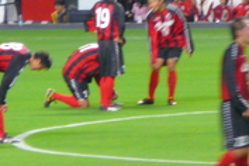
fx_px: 5982
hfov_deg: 2.4
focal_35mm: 865
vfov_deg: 1.6
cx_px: 207
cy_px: 64
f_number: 4.2
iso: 200
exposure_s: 1/25
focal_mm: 52
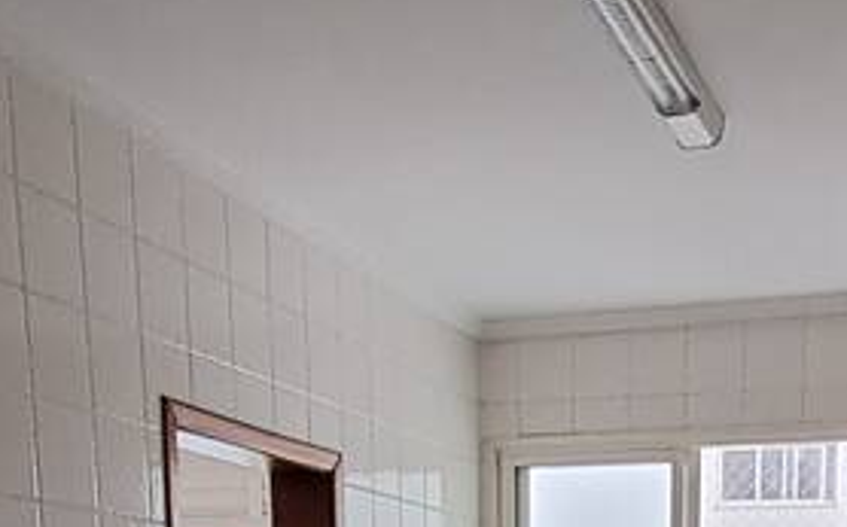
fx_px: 1522
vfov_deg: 16.1
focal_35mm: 66
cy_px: 990
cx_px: 570
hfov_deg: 30.9
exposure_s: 1/40
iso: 160
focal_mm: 1.64
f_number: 2.2
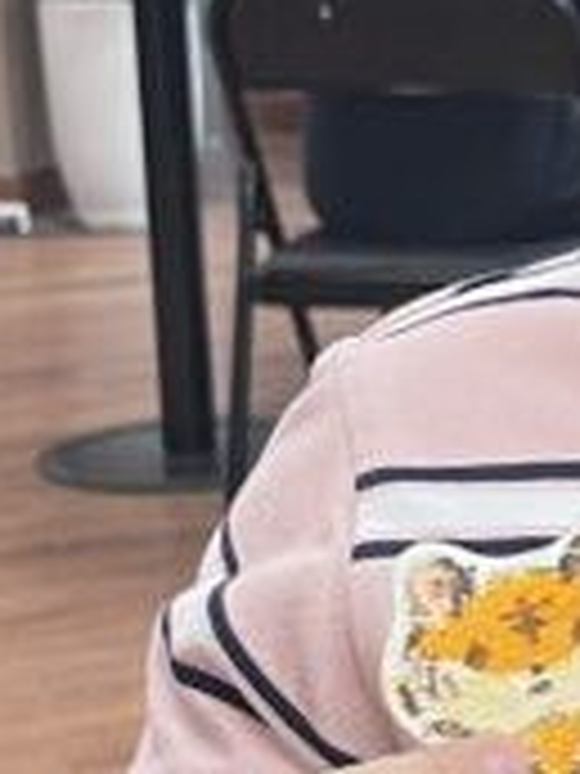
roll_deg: +1.1
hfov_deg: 9.2
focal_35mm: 151
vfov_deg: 13.1
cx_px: 1142
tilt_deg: -14.7
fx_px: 3373
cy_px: 504
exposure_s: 1/90
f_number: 1.6
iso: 125
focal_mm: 5.1
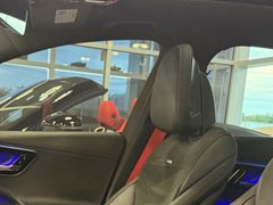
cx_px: 108
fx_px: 505
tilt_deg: -9.4
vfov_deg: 22.0
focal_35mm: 64
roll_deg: -4.1
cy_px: 208
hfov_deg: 30.2
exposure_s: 1/60
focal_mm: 6.76
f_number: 1.78
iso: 800
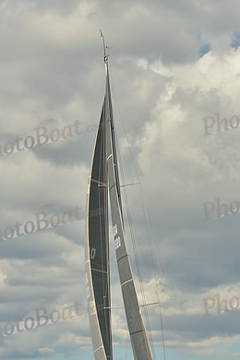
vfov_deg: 19.5
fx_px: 1040
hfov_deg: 13.2
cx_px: 155
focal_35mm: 104
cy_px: 258
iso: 200
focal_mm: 70
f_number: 8
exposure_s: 1/1000
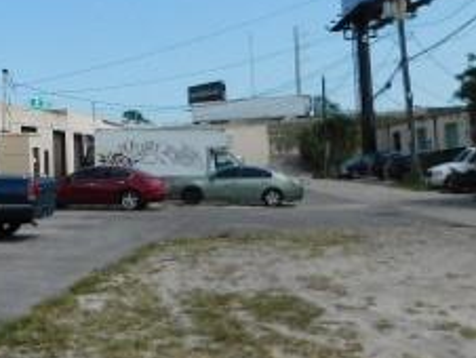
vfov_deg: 22.5
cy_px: 103
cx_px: 40
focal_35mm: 65
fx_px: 895
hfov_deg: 28.5
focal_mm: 4
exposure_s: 1/640
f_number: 6
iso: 125
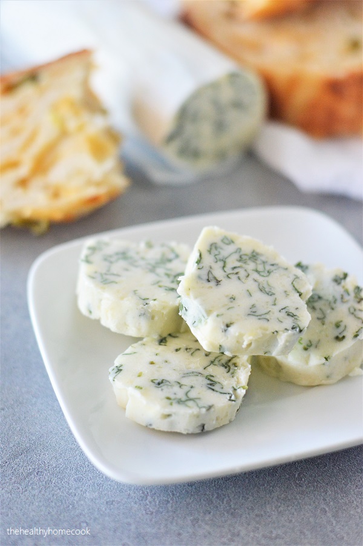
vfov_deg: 27.0
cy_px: 273
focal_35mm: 75
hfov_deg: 18.2
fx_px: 1136
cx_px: 182
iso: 1250
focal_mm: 50
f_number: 2.8
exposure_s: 1/500
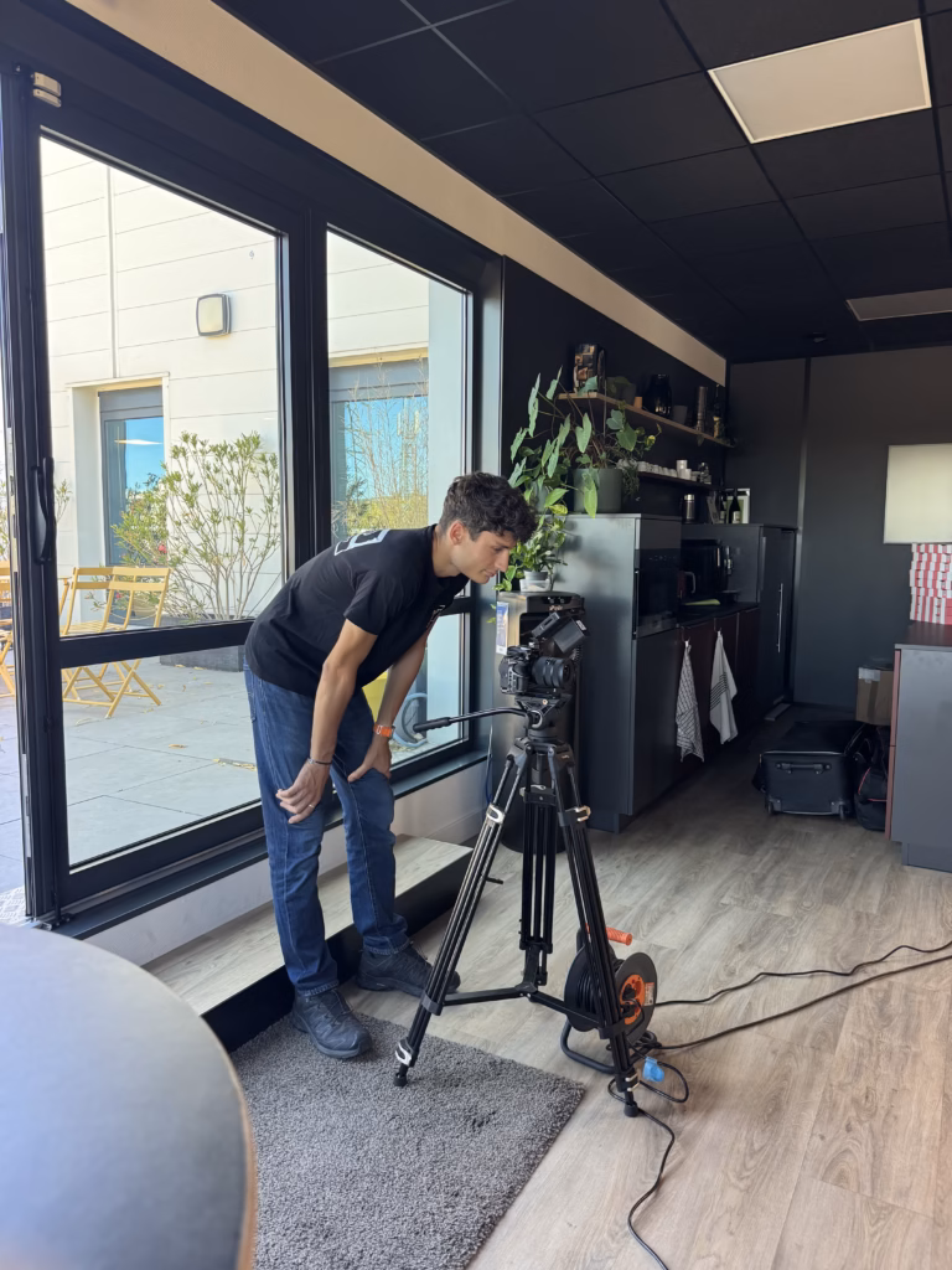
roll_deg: -1.2
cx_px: 476
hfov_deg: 56.8
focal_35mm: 24
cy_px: 635
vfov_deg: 71.6
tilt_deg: -5.3
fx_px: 880
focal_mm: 6.76
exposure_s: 1/121
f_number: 1.78
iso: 160
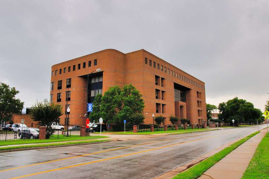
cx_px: 134
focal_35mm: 27
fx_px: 201
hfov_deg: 67.5
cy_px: 90
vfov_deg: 47.8
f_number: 20
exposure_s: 1/25
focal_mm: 18
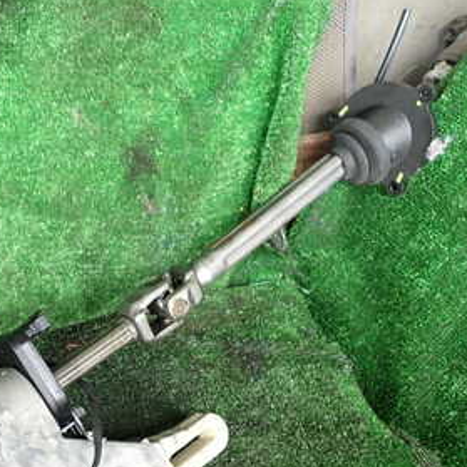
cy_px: 357
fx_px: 870
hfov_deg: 28.9
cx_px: 49
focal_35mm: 57
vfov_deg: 29.5
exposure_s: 1/60
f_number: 2.3
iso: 125
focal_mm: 5.4
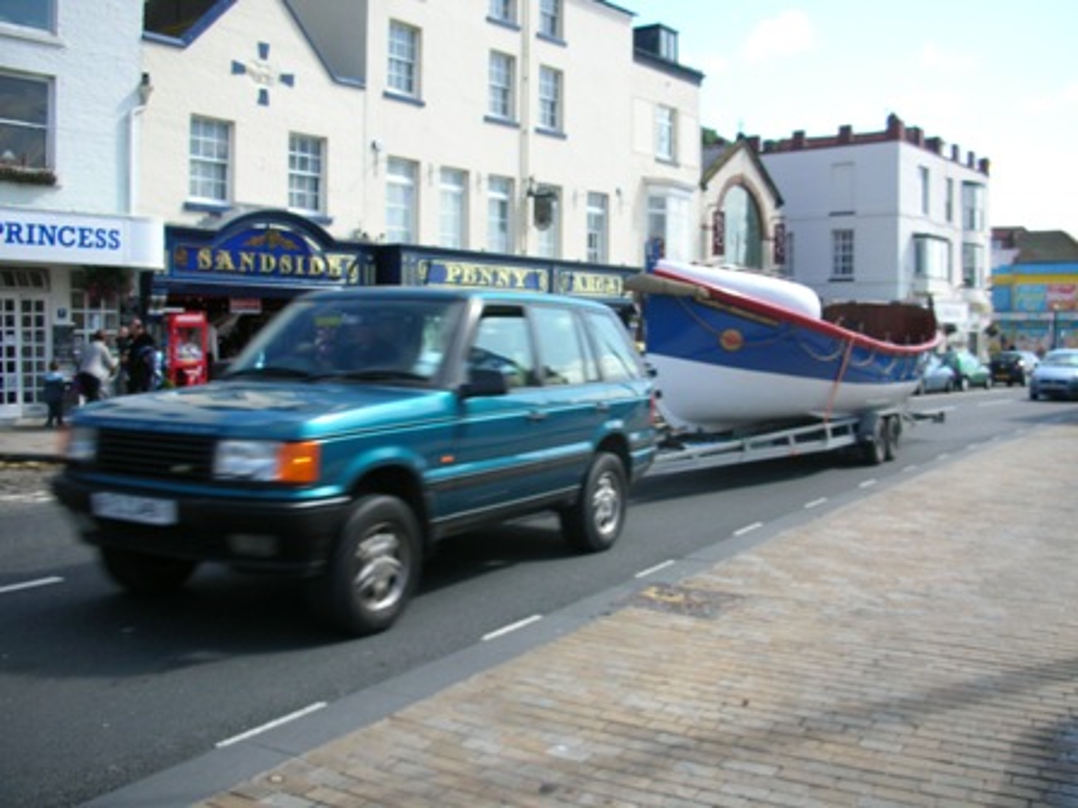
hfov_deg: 52.6
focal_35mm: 35
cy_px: 404
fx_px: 1090
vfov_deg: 40.7
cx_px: 539
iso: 50
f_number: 8.5
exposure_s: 1/53.2
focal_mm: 5.8
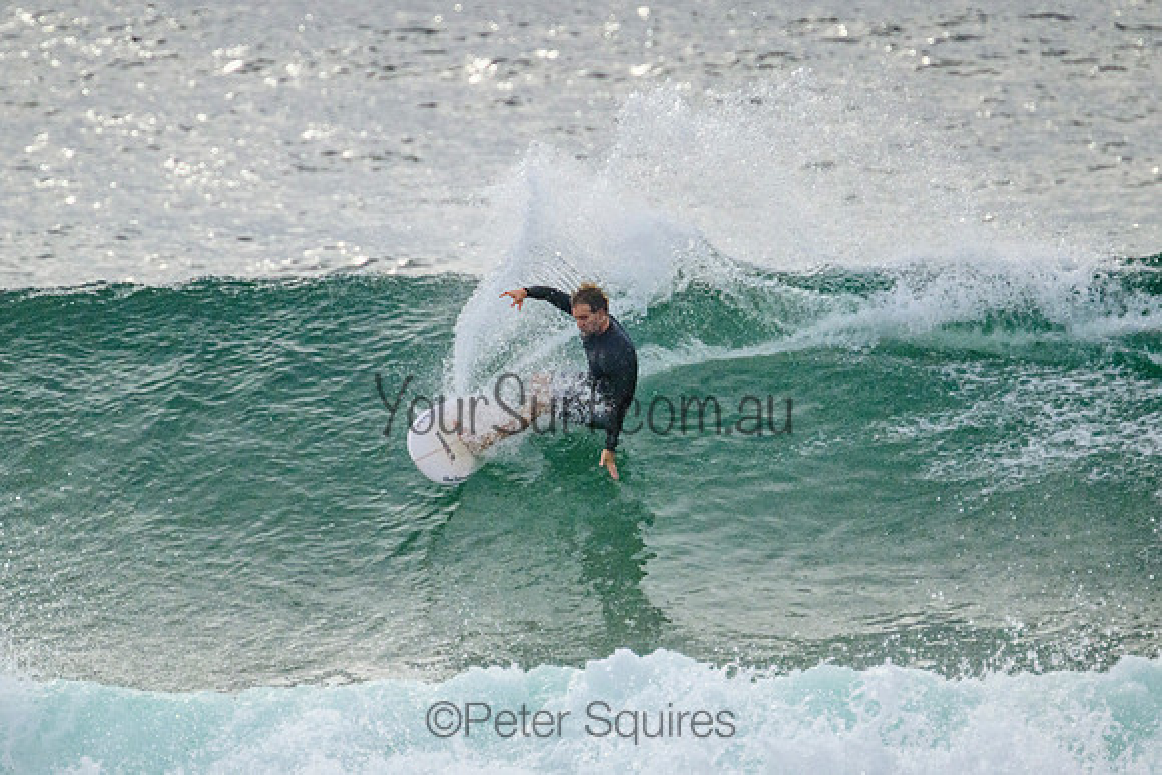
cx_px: 631
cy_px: 323
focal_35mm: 1100
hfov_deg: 1.9
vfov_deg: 1.3
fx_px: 35502
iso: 2000
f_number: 11
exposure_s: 1/2000
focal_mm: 800
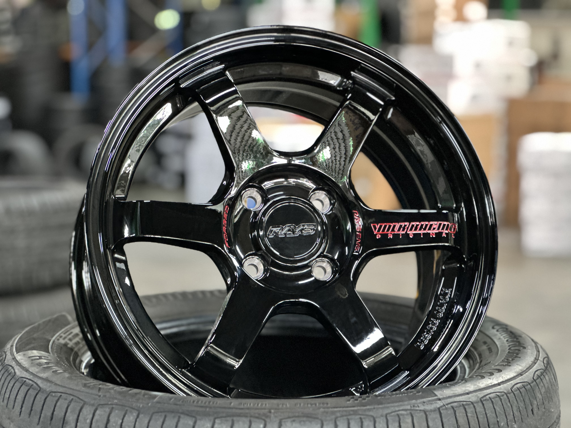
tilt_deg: -5.6
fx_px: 1270
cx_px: 286
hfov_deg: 25.3
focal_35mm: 77
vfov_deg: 19.1
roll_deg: -0.2
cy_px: 214
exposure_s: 1/14
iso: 500
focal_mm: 9
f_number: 2.8
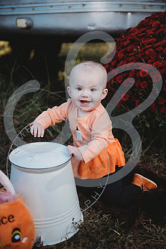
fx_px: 346
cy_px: 124
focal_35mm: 50
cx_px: 83
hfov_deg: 27.0
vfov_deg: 39.6
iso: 100
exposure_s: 1/250
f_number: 2.8
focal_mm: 50
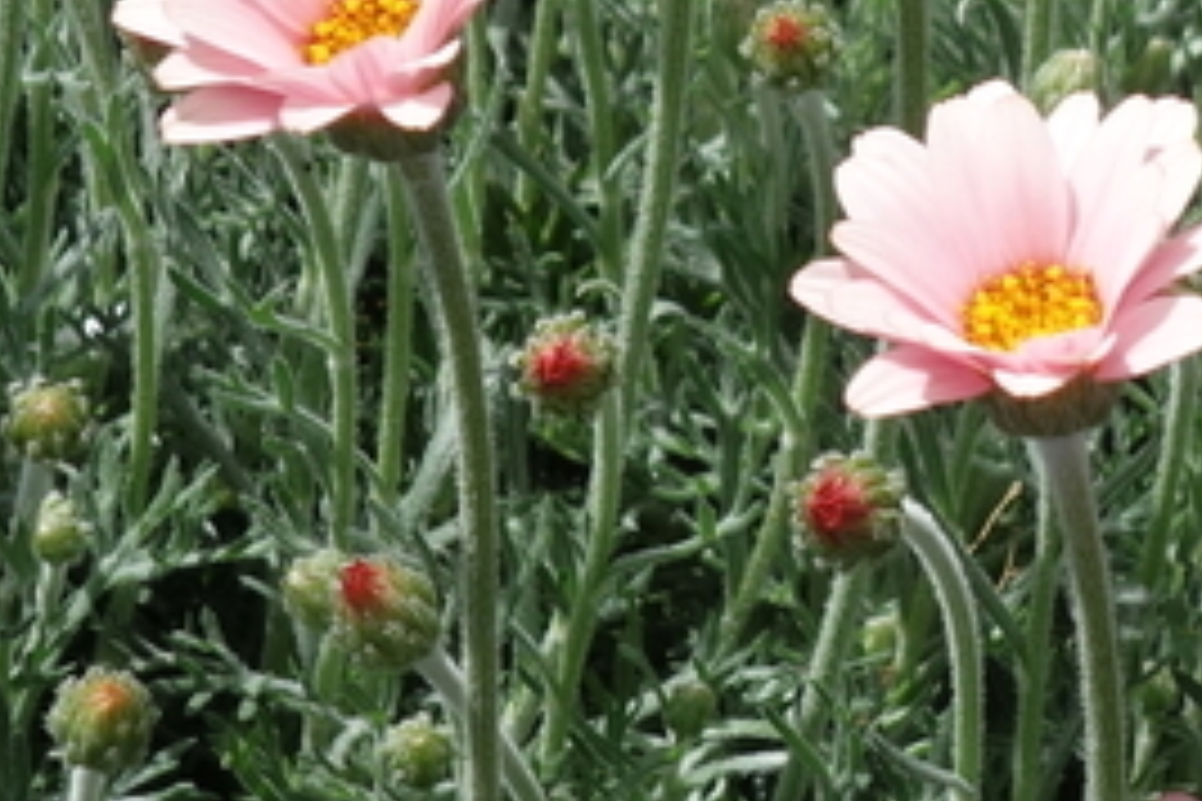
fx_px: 7345
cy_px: -4
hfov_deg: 9.3
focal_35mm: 220
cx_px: 1058
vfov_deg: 6.2
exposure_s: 1/500
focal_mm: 18.23
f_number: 5.6
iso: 125
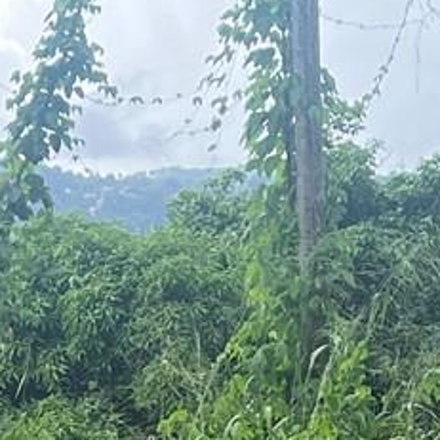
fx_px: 2287
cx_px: 55
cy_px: 1114
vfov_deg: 9.6
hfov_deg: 10.9
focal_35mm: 159
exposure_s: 1/369
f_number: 1.6
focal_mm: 5.1
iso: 50
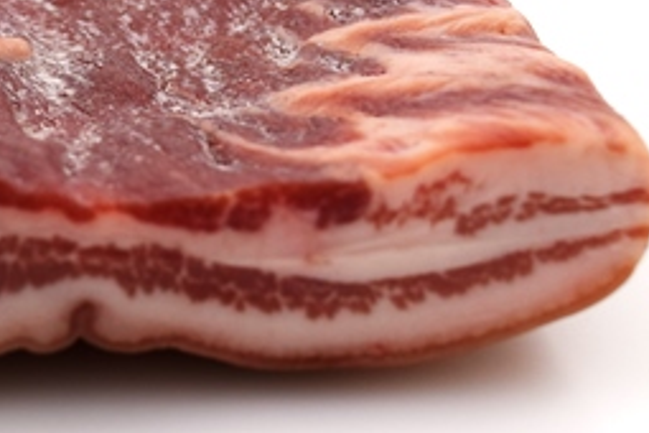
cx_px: 88
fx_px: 1494
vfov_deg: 16.4
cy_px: 131
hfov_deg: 23.9
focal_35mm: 83
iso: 320
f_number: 5.6
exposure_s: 1/125
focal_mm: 31
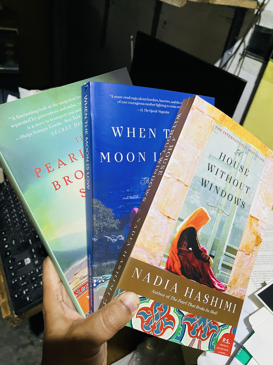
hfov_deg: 53.1
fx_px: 273
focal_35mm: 26
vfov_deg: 67.3
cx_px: 136
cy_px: 182
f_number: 1.6
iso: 500
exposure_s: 1/33
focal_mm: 4.2
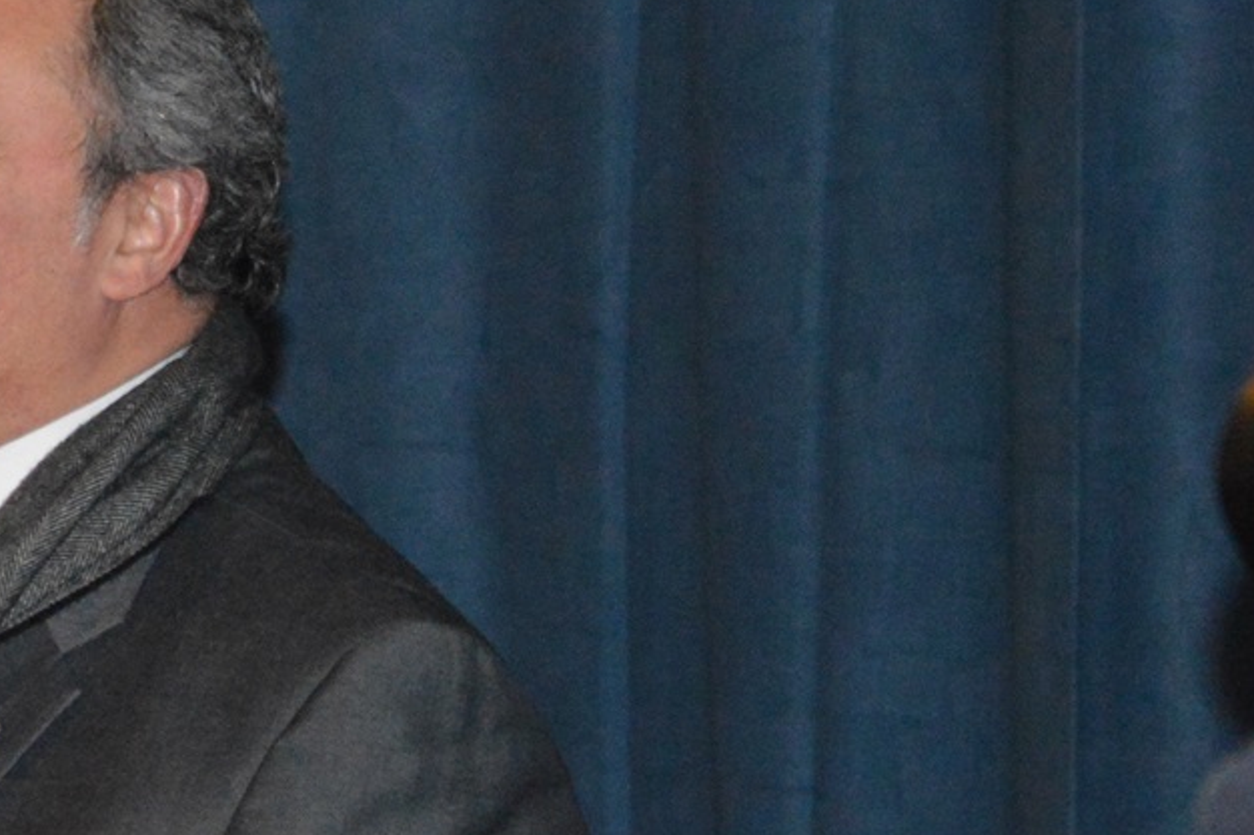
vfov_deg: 4.8
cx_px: -282
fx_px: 10004
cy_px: 318
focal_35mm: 287
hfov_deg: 7.1
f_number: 5.3
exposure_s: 1/60
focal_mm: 75
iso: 3200
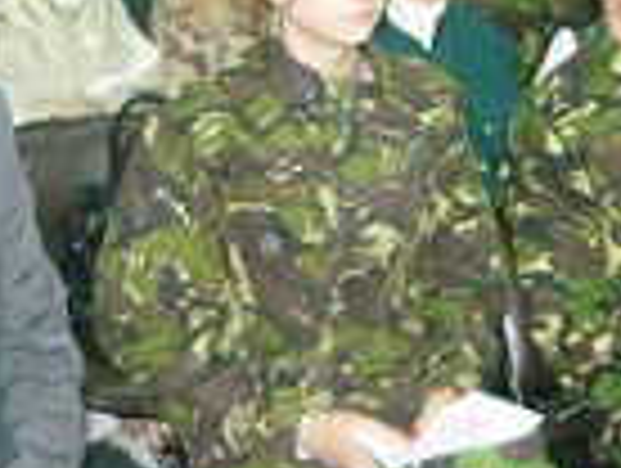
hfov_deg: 22.1
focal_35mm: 88
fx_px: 1581
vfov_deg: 16.6
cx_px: 448
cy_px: 40
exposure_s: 1/30
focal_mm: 5.5
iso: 640
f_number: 2.8
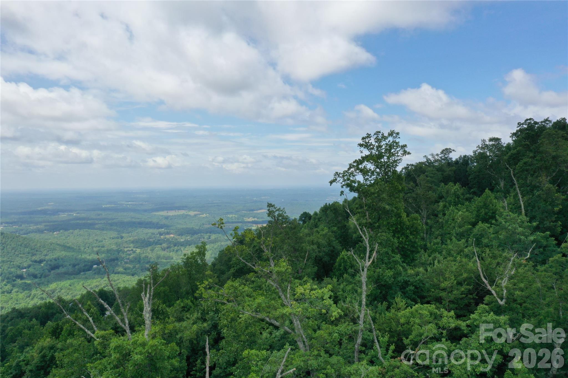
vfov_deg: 46.4
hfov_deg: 65.5
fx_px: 442
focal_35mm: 28
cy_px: 189
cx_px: 284
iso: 100
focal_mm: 10.26
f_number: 11
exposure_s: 1/120
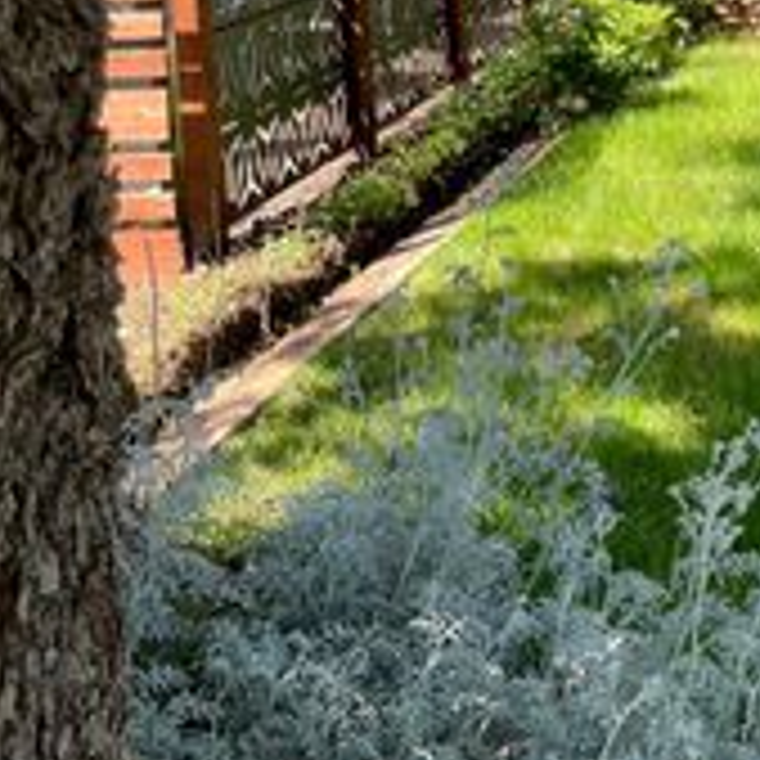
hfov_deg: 22.7
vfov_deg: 23.9
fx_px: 1689
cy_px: -56
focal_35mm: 68
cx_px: 976
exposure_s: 1/287
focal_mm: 4.2
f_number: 1.6
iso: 32
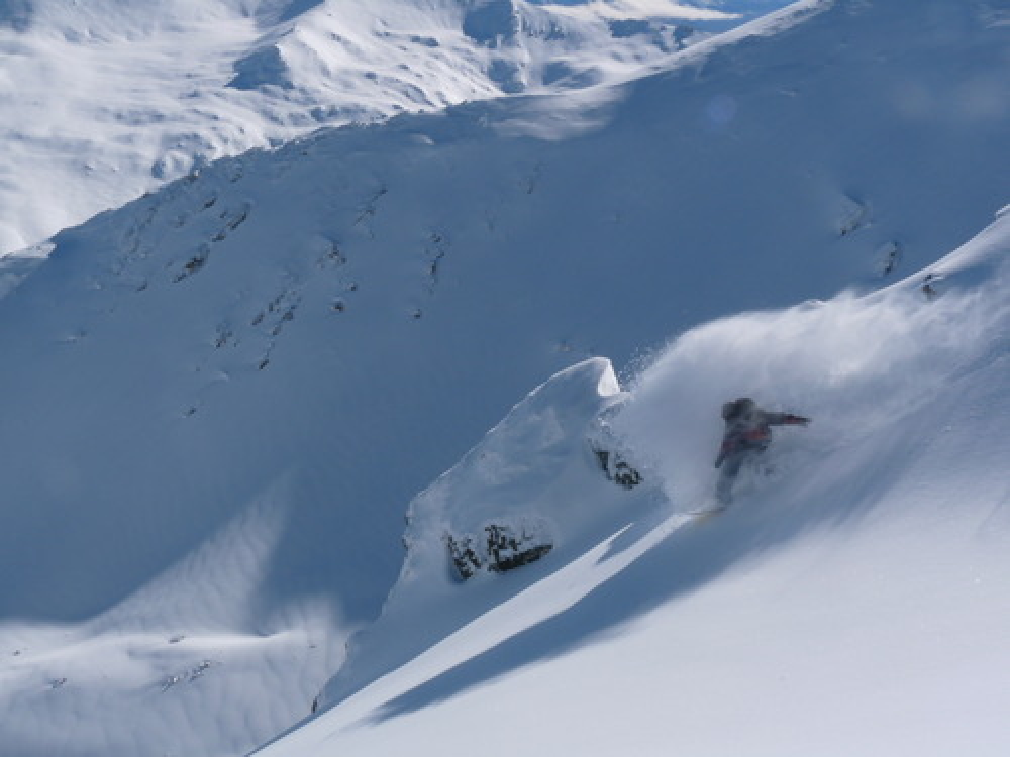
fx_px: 1430
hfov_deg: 38.9
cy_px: 378
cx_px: 505
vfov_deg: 29.7
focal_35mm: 49
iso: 100
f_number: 8
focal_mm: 8.7
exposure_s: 1/640
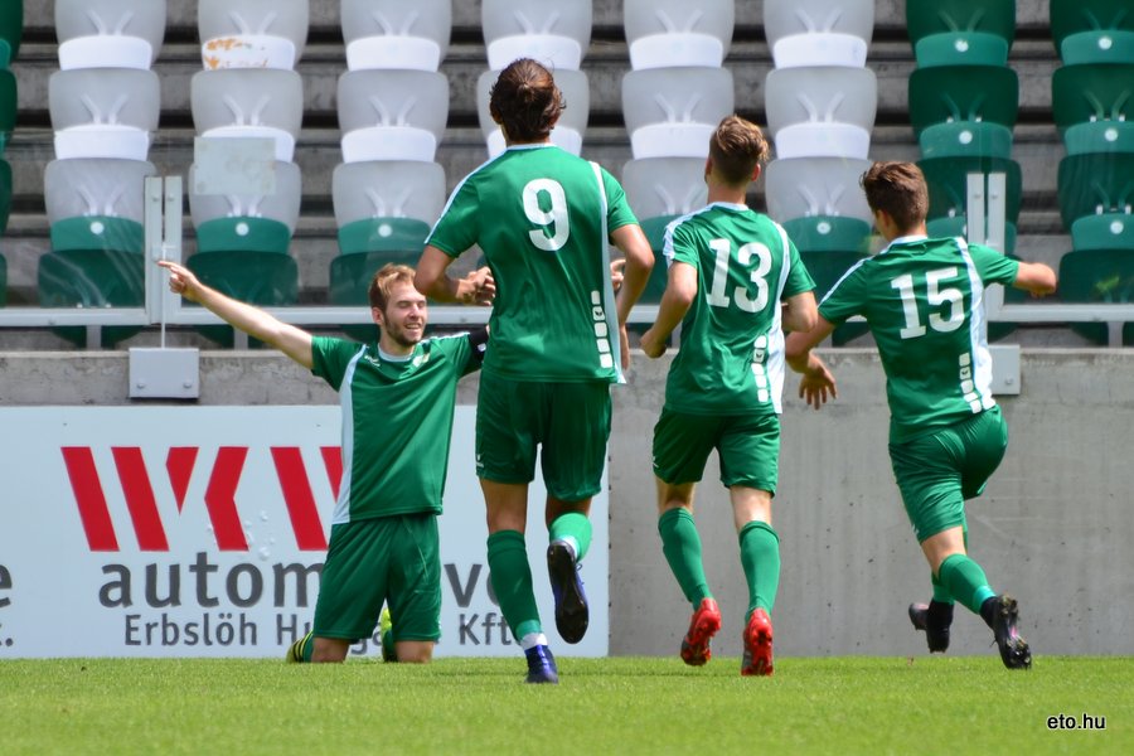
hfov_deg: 4.6
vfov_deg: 3.1
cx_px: 567
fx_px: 14174
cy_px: 378
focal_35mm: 450
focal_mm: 300
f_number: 5.6
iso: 250
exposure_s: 1/800
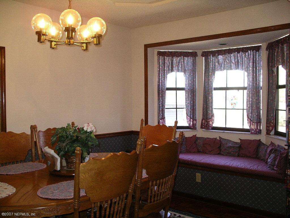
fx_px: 310
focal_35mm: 37
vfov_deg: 38.7
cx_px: 145
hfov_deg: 50.1
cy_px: 109
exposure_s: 1/49
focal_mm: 7.8
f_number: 2.8
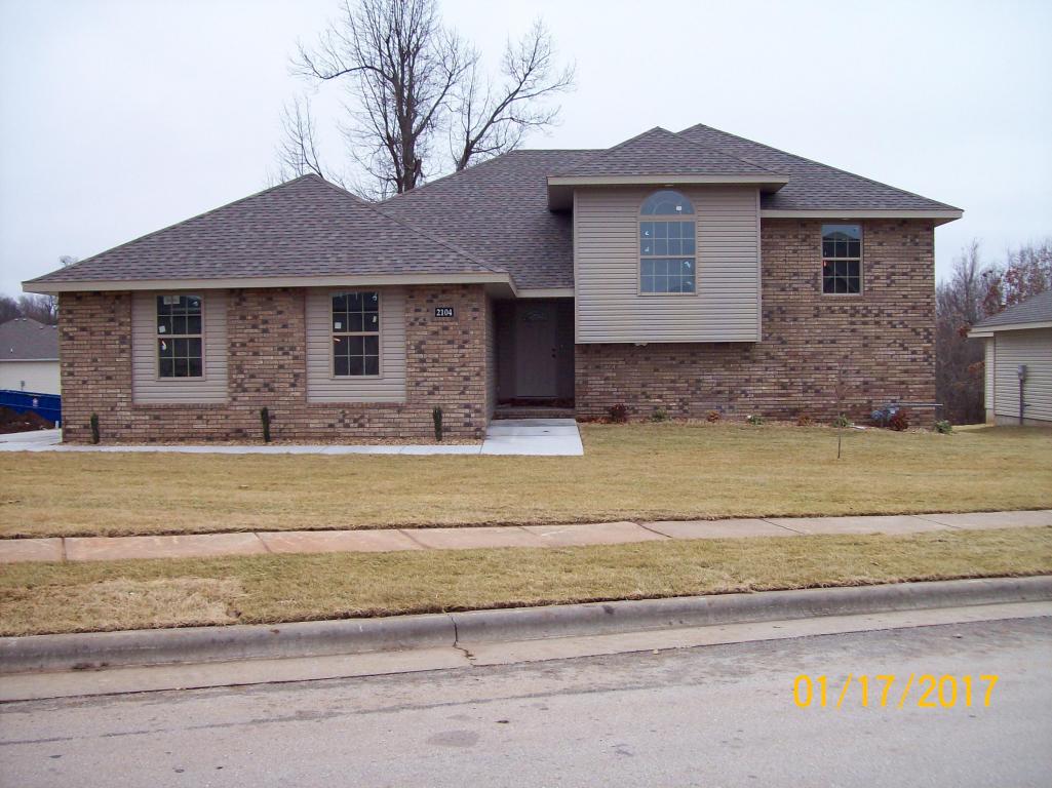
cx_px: 526
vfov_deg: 39.6
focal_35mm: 36
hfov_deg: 51.4
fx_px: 1094
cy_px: 394
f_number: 2.7
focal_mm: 6
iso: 80
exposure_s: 1/468
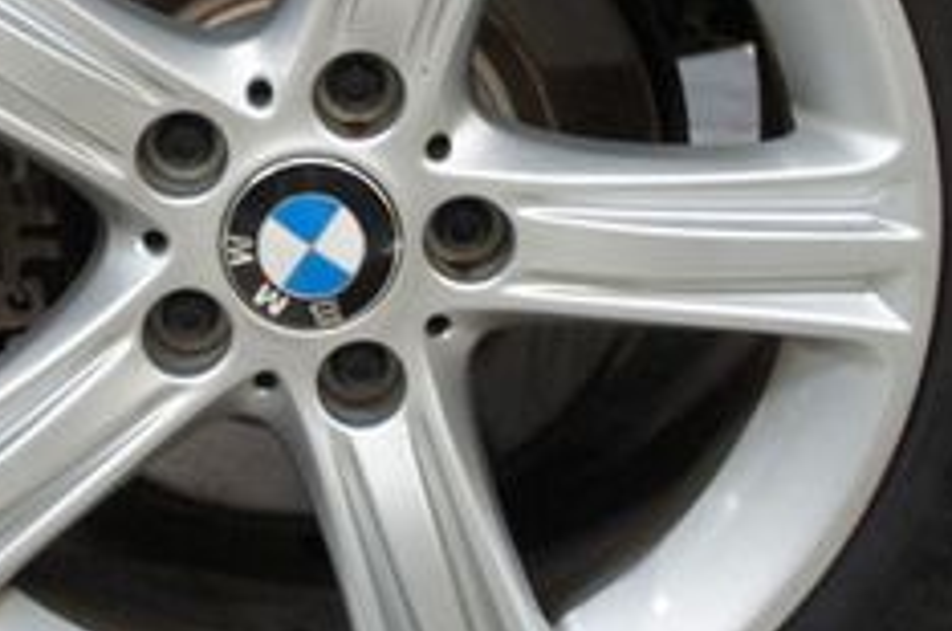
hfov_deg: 27.1
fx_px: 1953
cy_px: 138
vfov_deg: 18.2
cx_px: 260
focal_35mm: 74
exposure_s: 1/80
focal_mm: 18
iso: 1600
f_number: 3.5
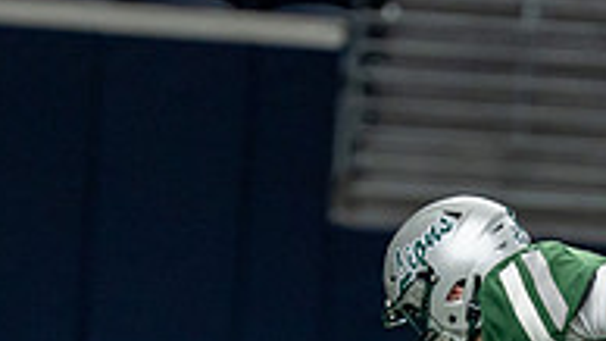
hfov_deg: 2.1
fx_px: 16337
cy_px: 662
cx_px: 551
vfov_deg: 1.2
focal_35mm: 1017
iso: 1600
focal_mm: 200
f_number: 2.8
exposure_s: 1/1000
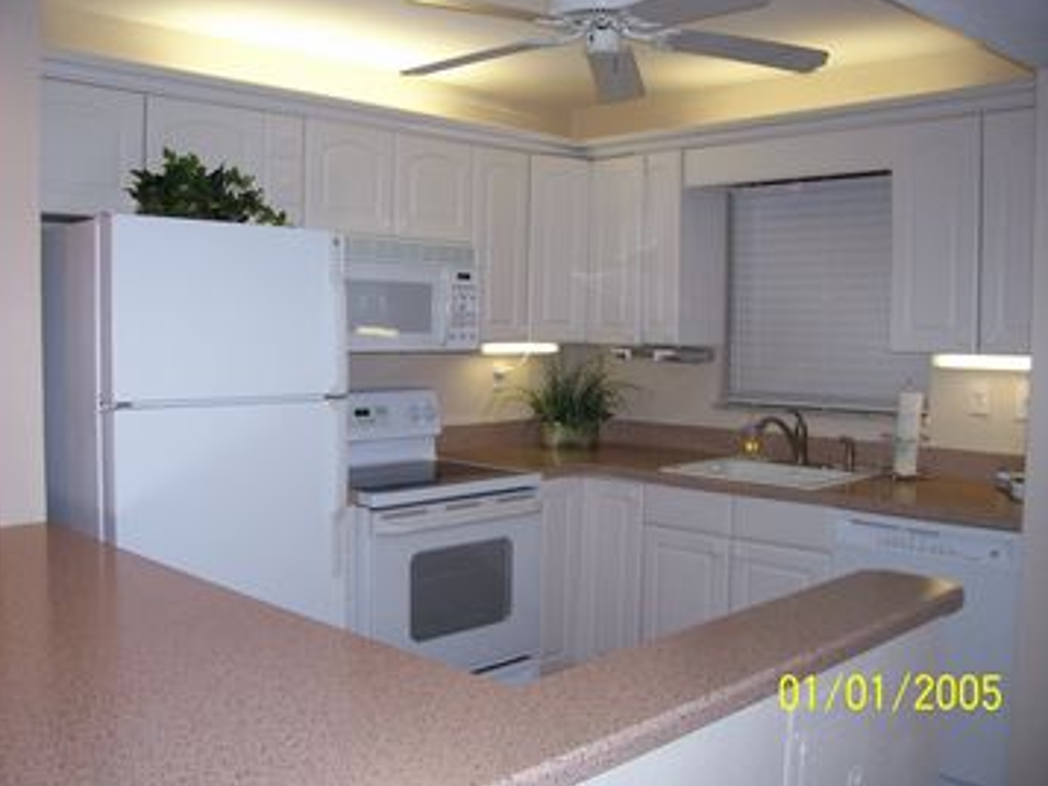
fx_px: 1060
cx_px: 517
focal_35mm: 35
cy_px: 396
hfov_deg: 52.6
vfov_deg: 40.7
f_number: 2.7
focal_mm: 5.6
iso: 140
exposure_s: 1/112
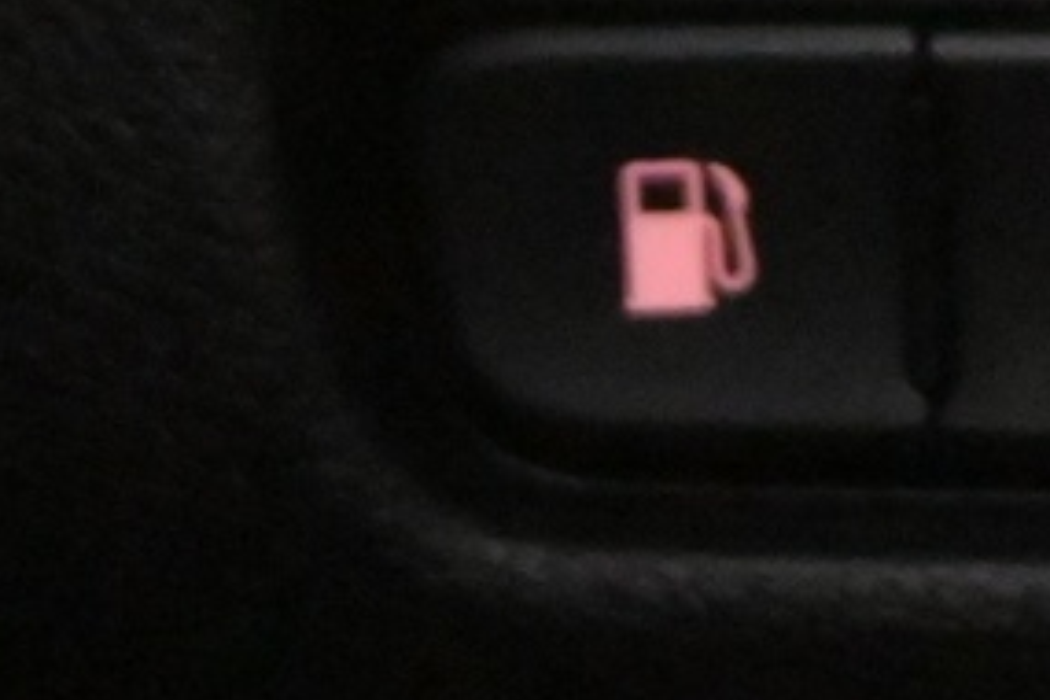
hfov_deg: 8.0
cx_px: 1949
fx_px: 7199
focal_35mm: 247
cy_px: -814
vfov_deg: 5.4
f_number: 4.8
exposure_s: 1/50
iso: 12800
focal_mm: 29
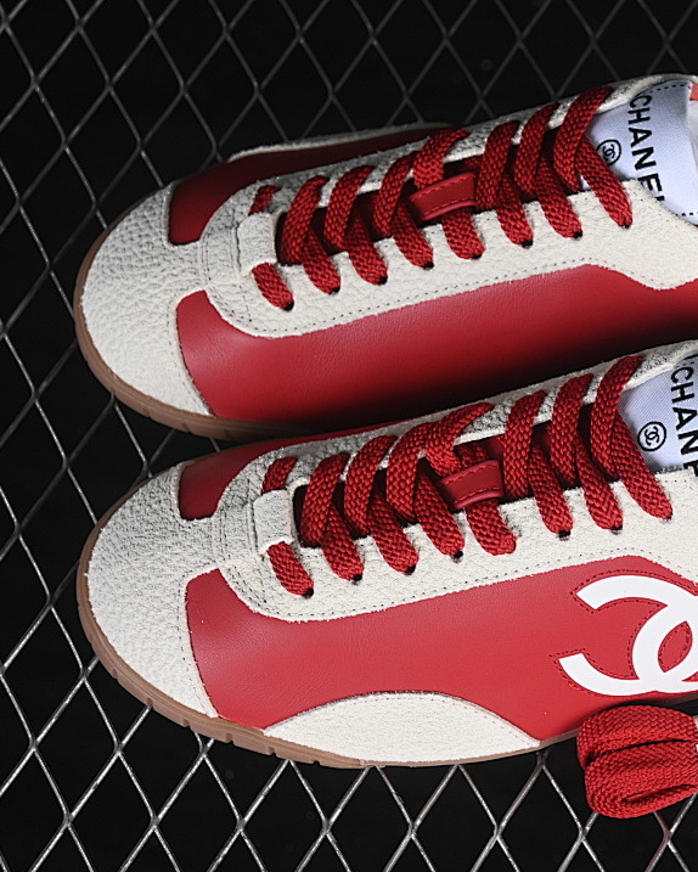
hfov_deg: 14.4
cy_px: 437
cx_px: 600
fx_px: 2736
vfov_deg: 18.1
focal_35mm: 106
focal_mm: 50
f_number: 7.1
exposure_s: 1/80
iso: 160
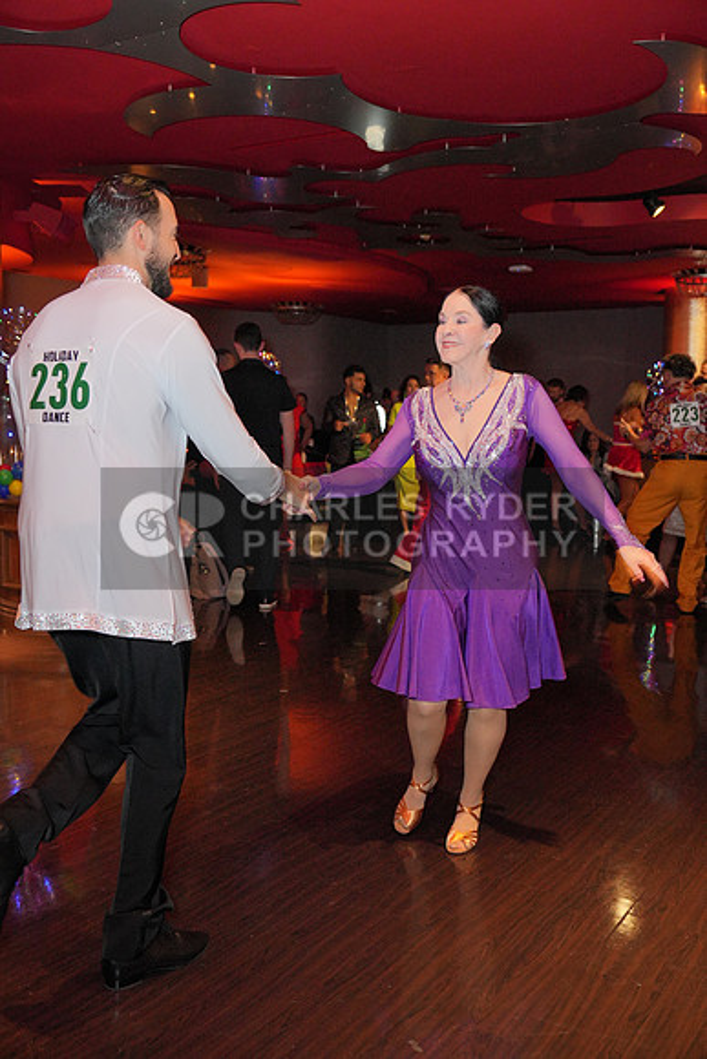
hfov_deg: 38.9
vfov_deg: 55.8
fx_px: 1001
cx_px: 354
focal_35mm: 34
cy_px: 530
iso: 4000
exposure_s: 1/200
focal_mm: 34
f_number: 4
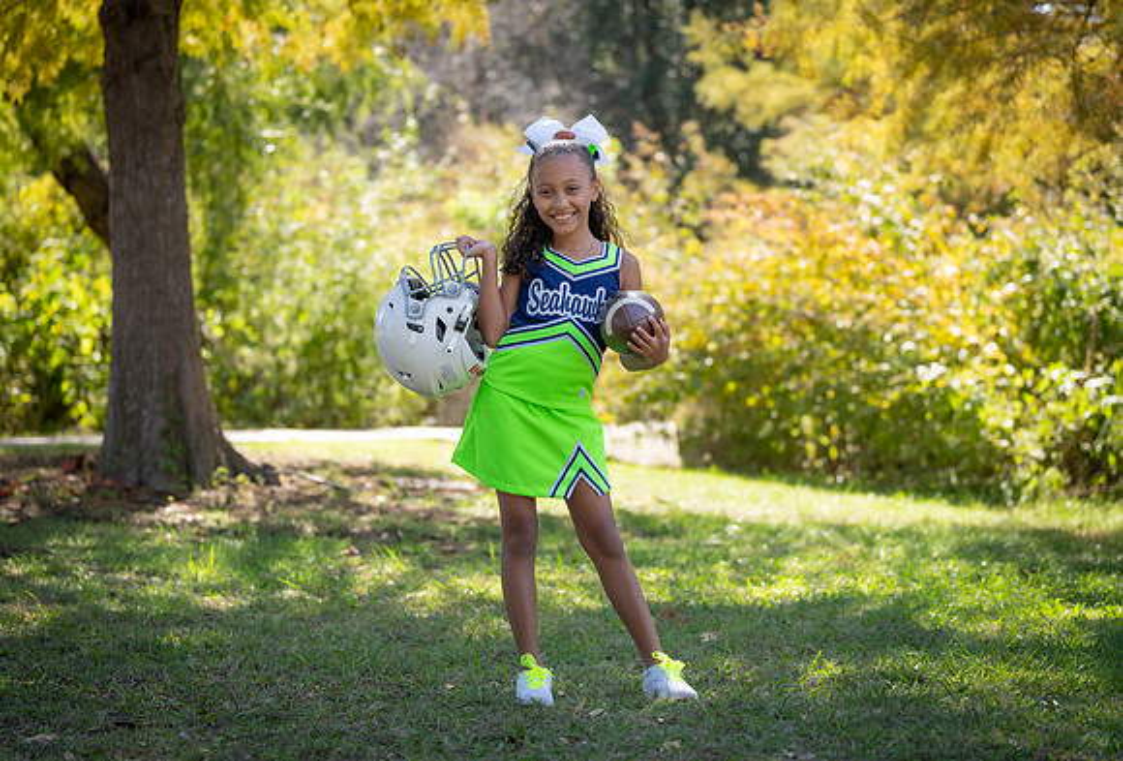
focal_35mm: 88
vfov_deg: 15.7
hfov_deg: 23.0
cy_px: 371
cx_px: 544
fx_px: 2760
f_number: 2.8
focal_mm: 79
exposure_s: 1/400
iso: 100
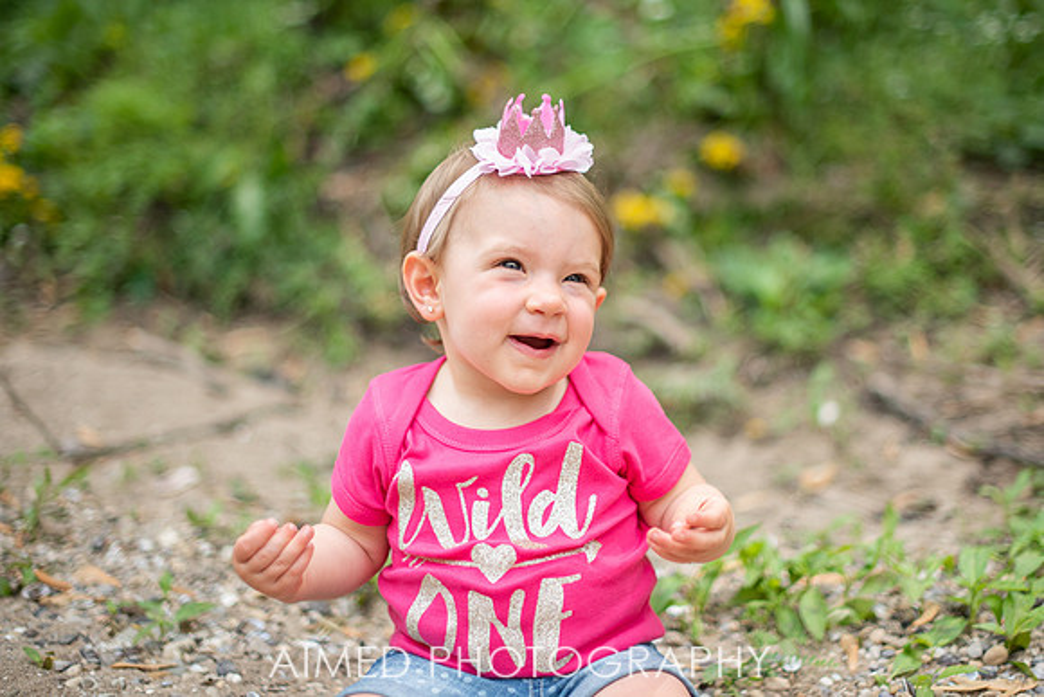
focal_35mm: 59
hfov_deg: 33.9
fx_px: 1712
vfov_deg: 23.0
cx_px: 562
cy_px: 301
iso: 250
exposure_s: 1/3200
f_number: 1.4
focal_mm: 50
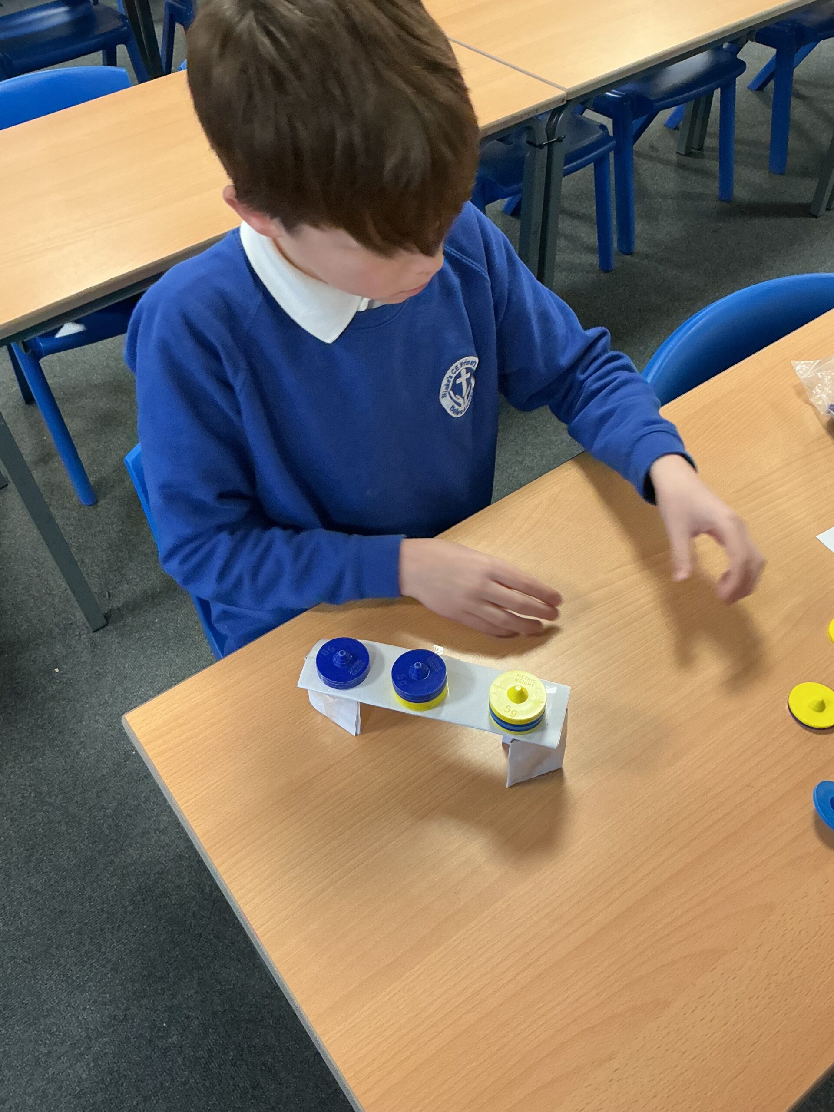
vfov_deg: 61.7
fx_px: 932
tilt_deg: -49.4
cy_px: 556
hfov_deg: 48.2
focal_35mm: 29
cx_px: 417
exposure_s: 1/60
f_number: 1.8
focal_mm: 3
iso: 160
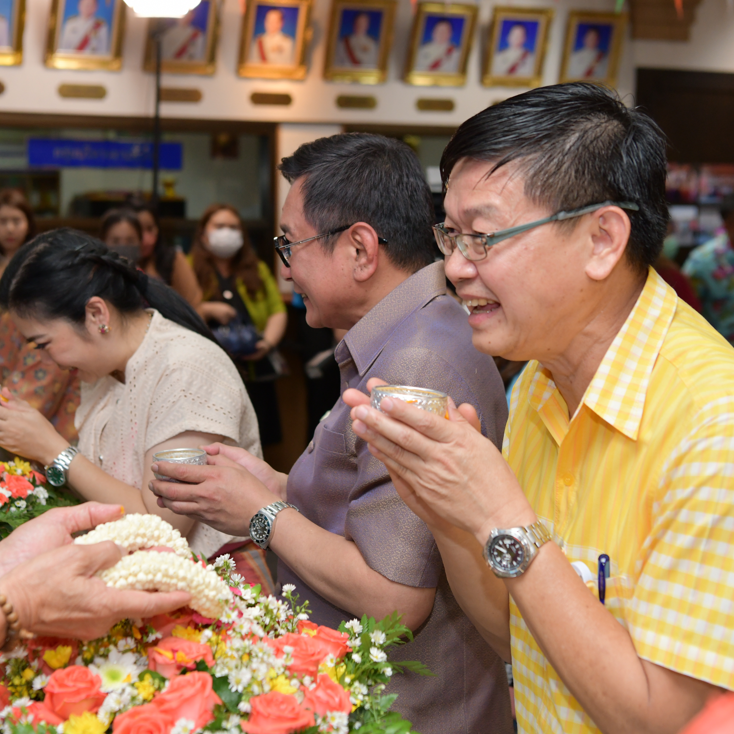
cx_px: 269
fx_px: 1631
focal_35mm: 68
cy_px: 329
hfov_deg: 25.3
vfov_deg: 25.3
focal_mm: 48
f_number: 4
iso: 1000
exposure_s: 1/200
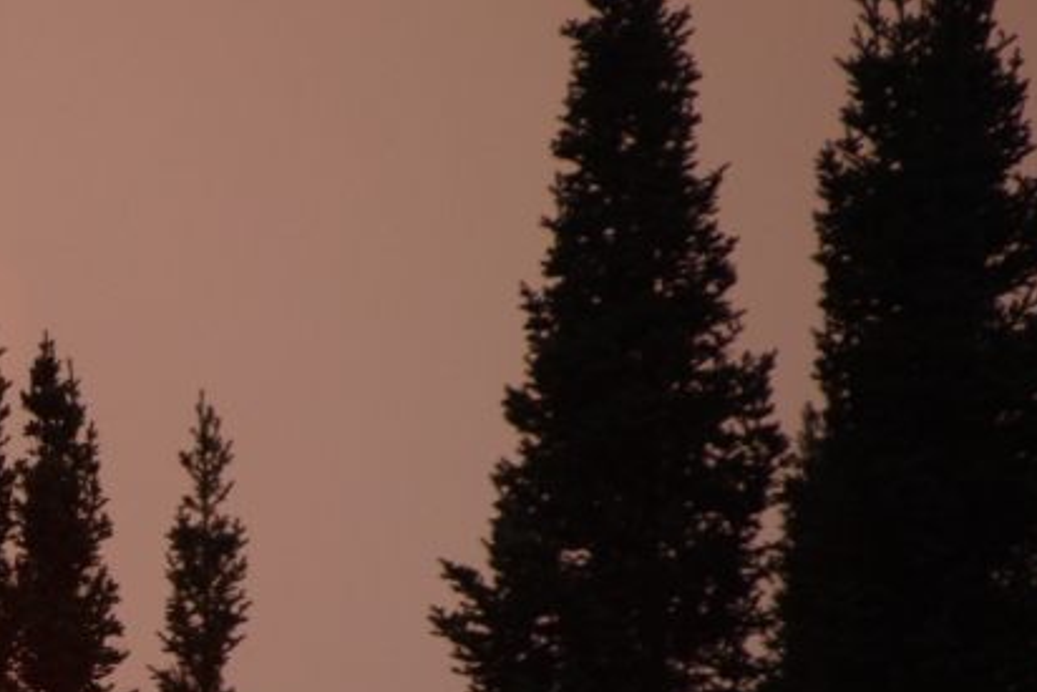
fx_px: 26192
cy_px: 594
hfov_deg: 2.3
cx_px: -135
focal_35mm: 909
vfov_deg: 1.5
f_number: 6.3
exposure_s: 1/400
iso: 400
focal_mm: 250
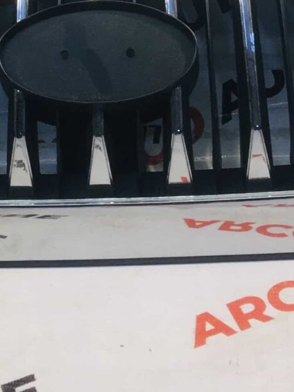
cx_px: 109
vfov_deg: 15.1
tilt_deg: -13.9
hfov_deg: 12.3
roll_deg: +2.1
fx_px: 1359
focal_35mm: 120
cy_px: -219
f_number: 2.2
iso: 32
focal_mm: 4.15
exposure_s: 1/33
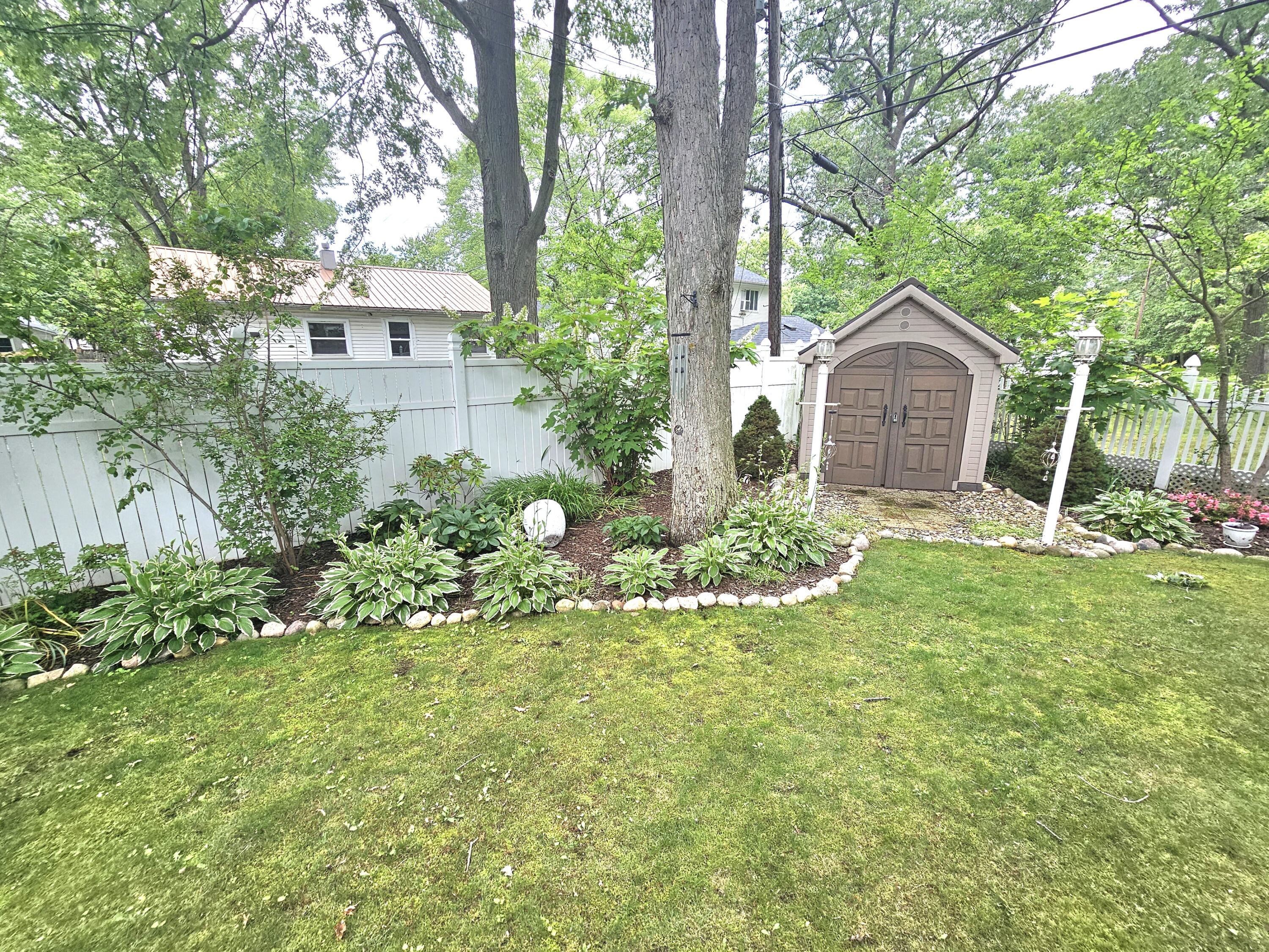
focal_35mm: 13
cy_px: 476
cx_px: 634
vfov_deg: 89.9
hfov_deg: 106.2
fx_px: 477
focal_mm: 2.2
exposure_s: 1/370
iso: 50
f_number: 2.2
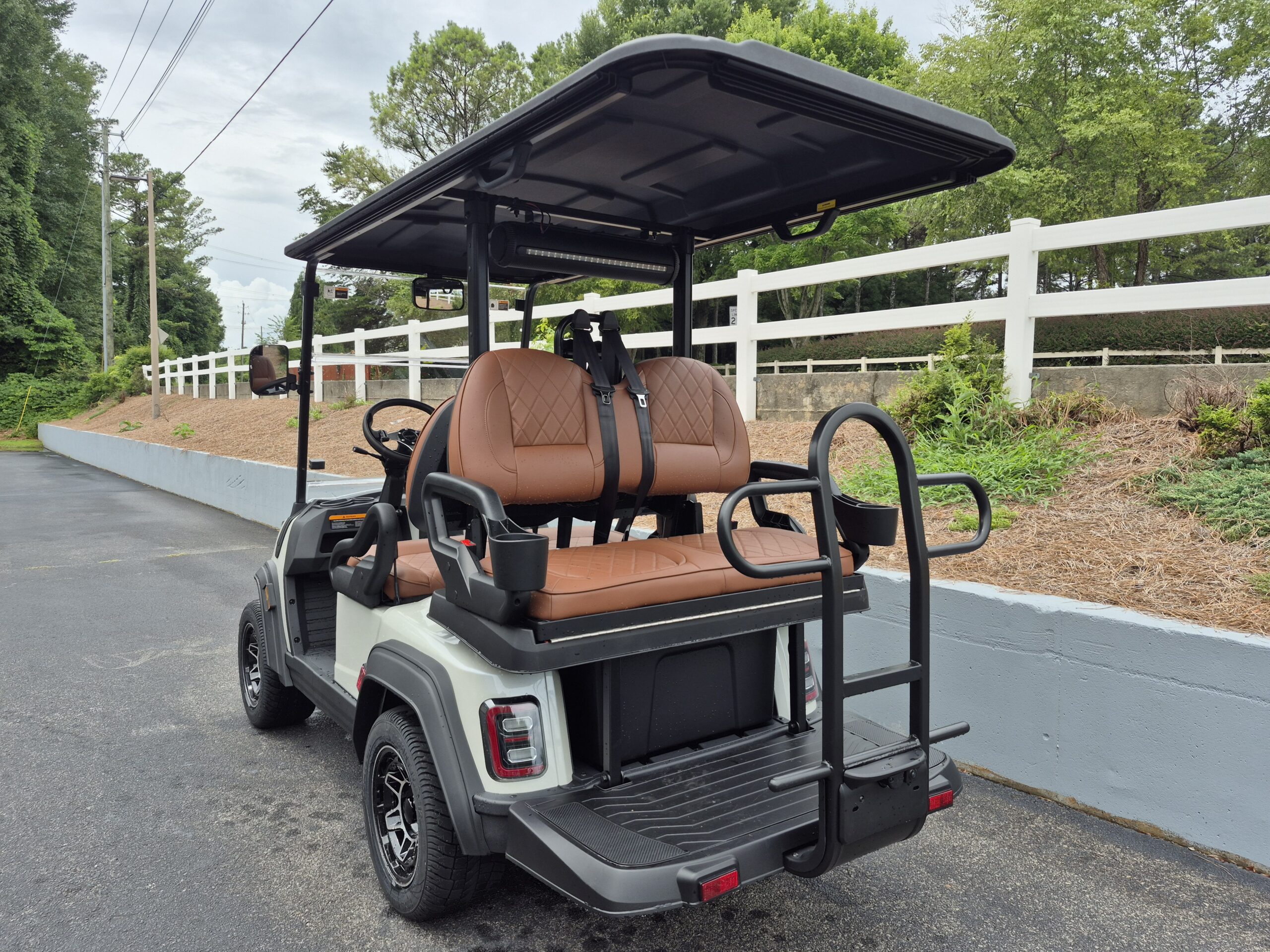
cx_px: 635
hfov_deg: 73.9
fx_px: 844
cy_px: 476
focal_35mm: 23
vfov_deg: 58.9
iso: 25
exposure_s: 1/1608
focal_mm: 5.4
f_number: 1.8
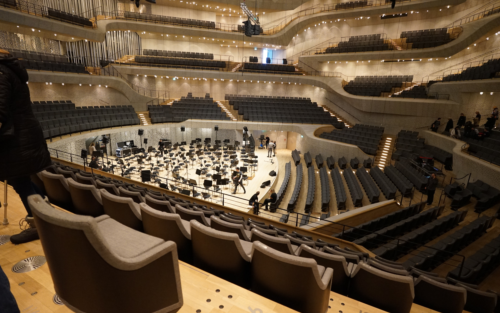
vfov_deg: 62.2
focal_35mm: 19
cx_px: 255
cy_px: 165
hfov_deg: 88.0
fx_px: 259
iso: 2500
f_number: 2.8
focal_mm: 18
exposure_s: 1/160
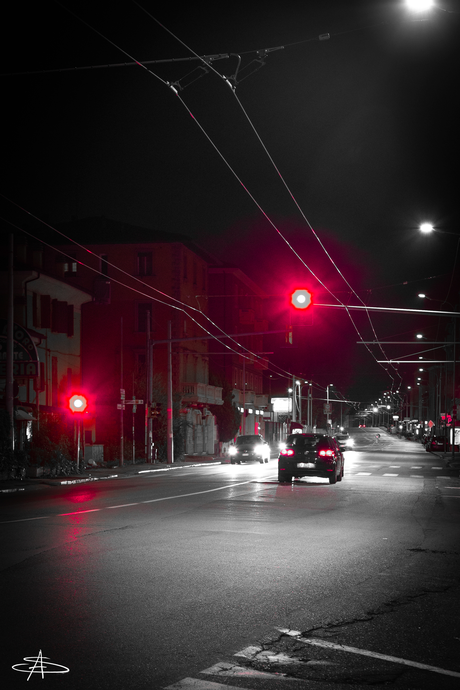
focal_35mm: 48
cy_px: 345
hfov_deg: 28.1
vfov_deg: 41.1
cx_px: 230
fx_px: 920
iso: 200
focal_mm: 32
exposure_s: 1/1.67
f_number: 5
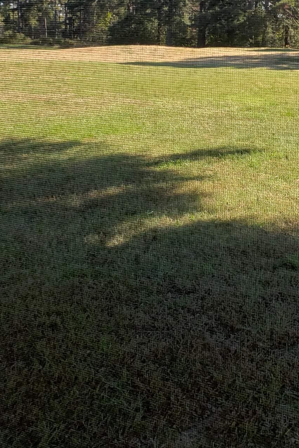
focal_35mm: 49
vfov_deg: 38.4
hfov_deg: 27.0
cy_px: 71
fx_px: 610
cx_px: 242
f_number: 2.4
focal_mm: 4.3
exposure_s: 1/342
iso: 50
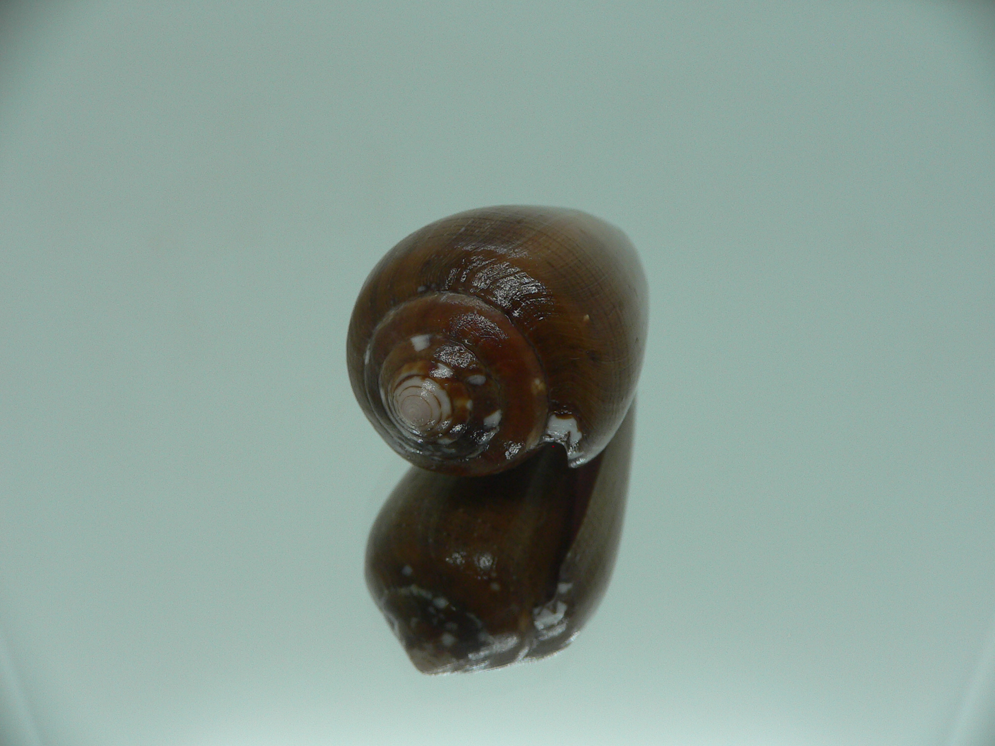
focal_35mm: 35
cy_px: 373
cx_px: 498
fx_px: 1006
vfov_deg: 40.7
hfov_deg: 52.6
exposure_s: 1/60
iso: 80
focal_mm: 4.6
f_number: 2.8
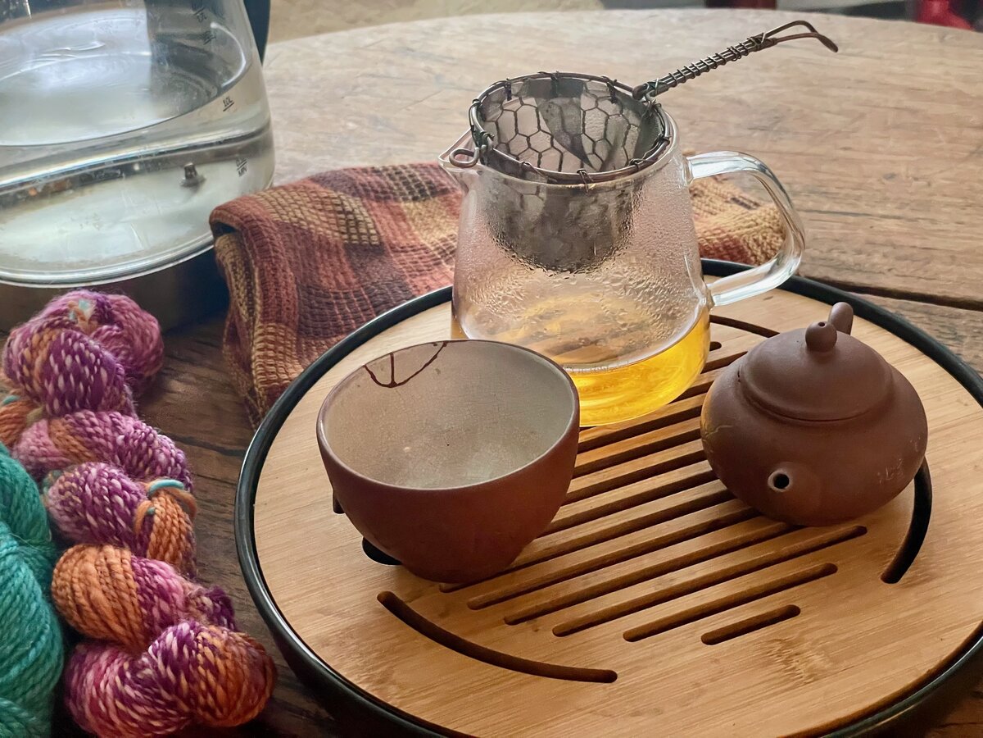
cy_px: 369
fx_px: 1477
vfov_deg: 28.0
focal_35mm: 52
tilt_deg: -35.8
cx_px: 492
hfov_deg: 36.8
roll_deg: +4.8
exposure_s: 1/41
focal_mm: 6
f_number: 2
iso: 800
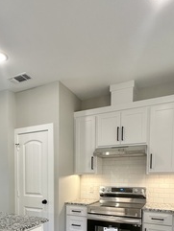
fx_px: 194
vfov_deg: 56.6
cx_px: 64
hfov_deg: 47.8
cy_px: 189
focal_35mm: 29
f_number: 2.2
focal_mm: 2.22
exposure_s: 1/99
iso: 160
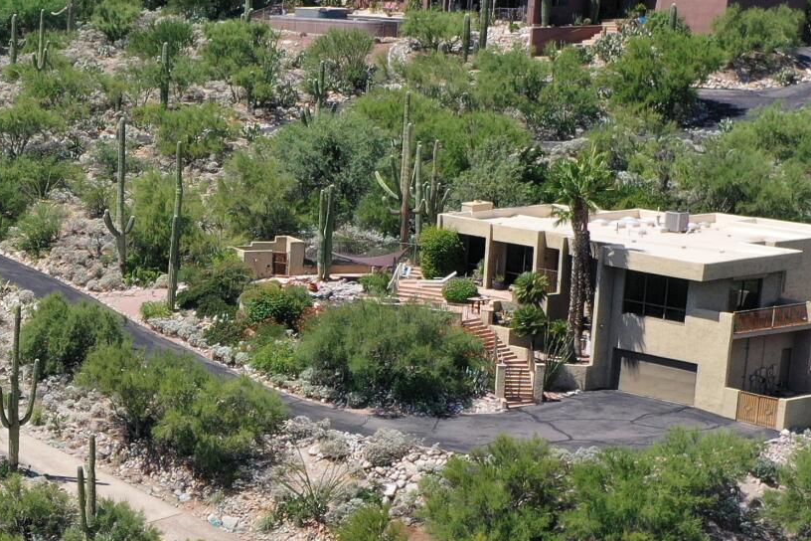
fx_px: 2320
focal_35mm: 103
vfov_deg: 13.2
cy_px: 493
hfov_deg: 18.8
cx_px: -145
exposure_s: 1/120
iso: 100
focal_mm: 10.26
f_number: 4
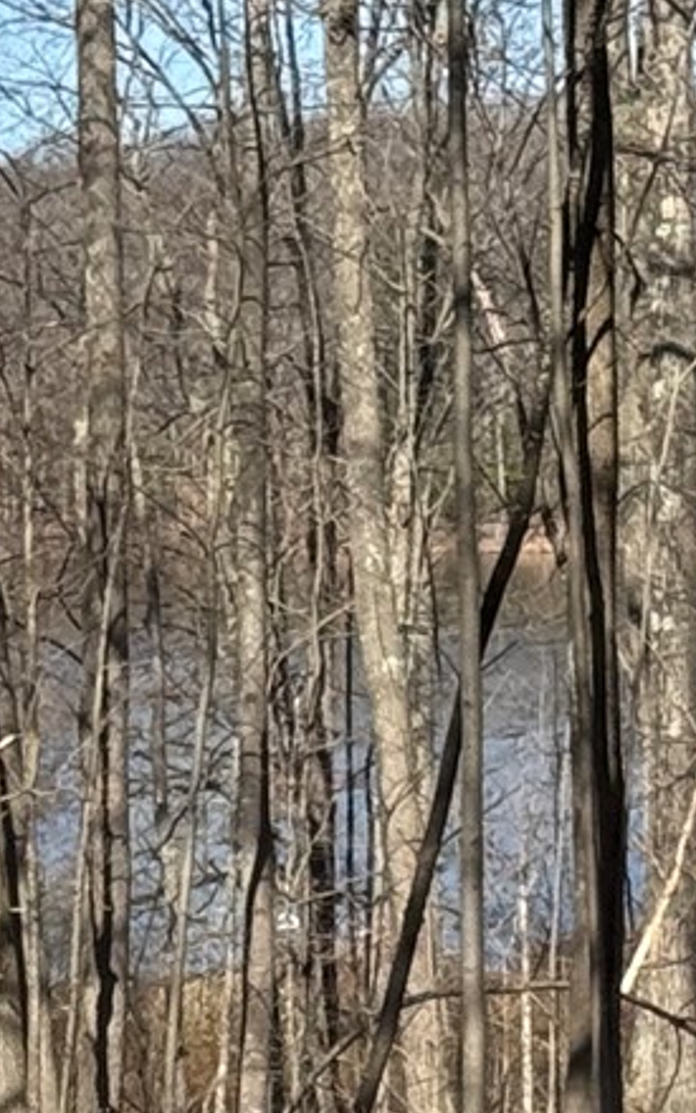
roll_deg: +2.6
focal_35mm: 237
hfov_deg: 5.5
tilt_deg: -8.0
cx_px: -362
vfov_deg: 8.8
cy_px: 1255
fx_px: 7193
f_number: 1.78
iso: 64
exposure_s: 1/2717
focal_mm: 6.76
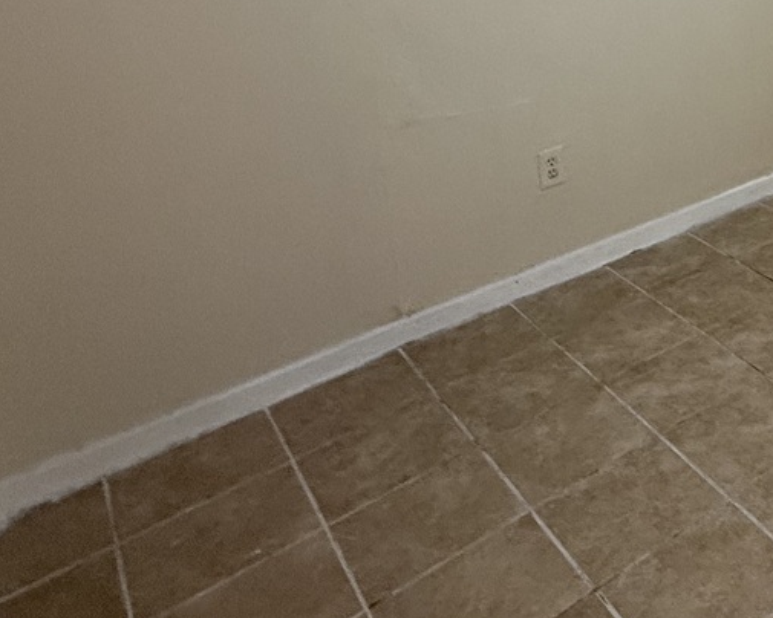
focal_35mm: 39
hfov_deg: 34.7
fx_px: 892
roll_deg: +0.8
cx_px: 977
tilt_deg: -6.0
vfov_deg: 33.0
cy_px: -78
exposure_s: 1/60
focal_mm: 2.22
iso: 500
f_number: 2.2
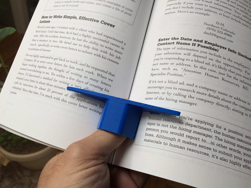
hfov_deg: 61.7
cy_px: 94
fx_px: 210
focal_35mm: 29
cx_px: 126
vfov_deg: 48.2
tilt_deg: -45.1
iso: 32
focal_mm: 4.15
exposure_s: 1/277
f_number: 2.2
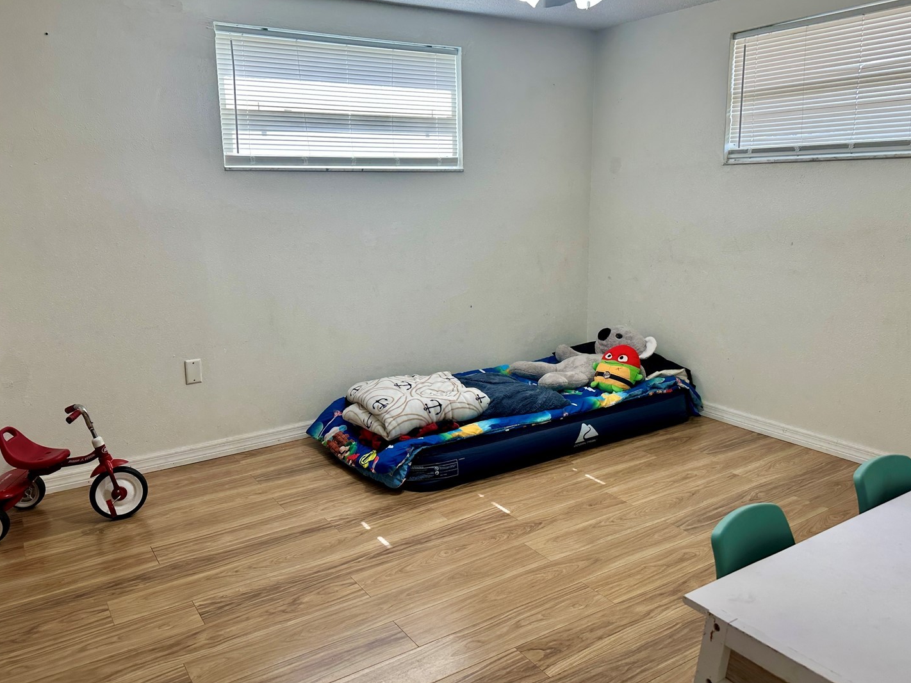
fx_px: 711
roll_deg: +1.1
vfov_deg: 51.4
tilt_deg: -10.7
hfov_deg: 65.3
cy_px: 328
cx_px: 464
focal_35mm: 27
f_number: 1.78
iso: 80
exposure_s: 1/120
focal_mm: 6.86
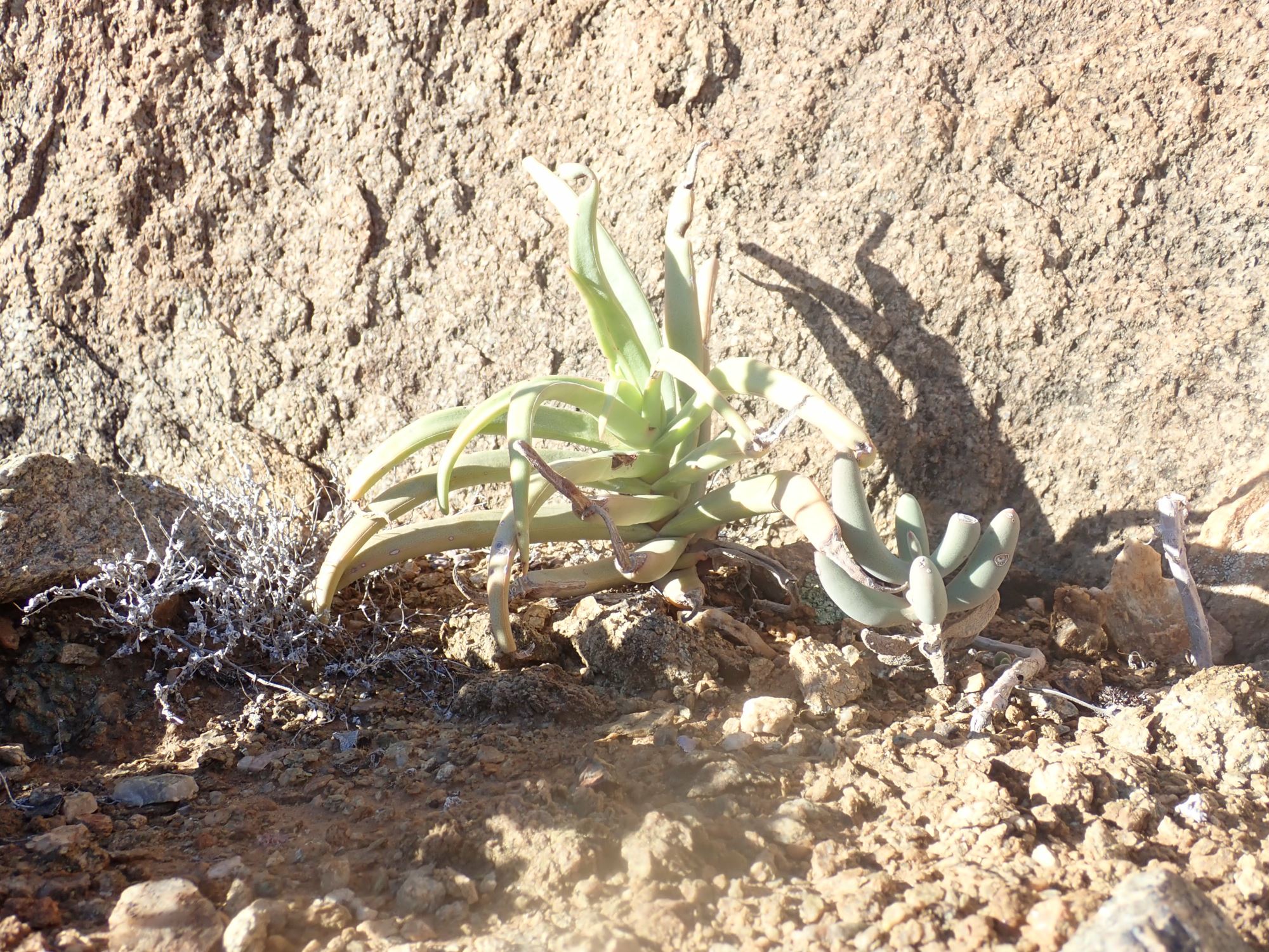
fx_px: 1393
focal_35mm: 38
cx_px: 634
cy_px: 476
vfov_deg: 37.7
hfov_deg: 49.0
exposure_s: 1/200
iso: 100
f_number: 3.5
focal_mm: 6.86
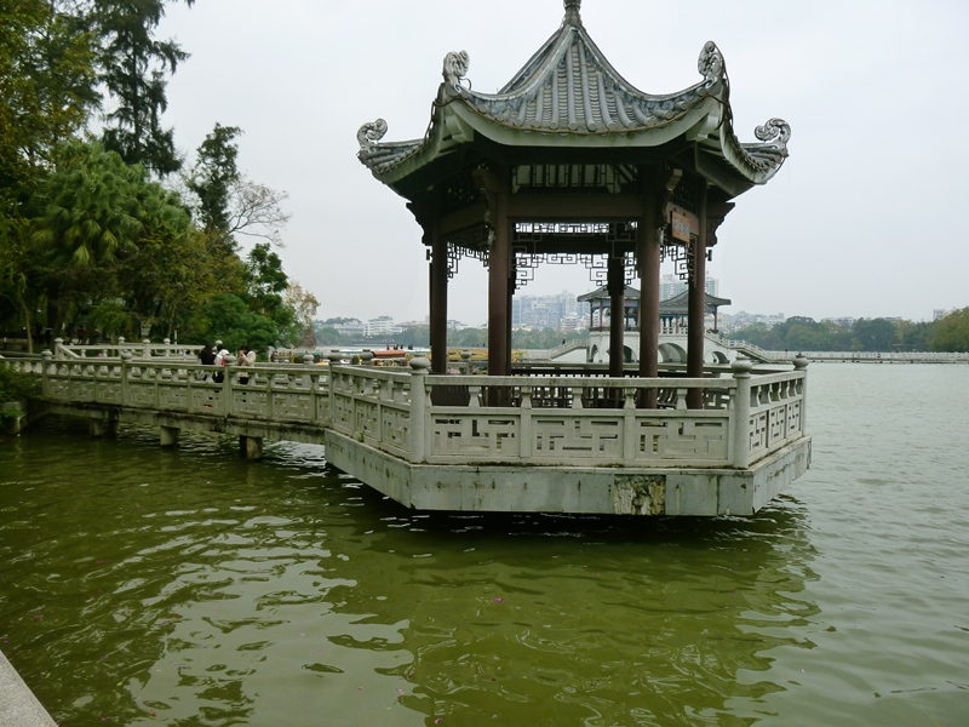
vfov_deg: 54.9
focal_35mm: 25
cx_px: 484
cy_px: 364
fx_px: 700
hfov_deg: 69.4
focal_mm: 4.5
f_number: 3.3
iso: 125
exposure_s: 1/400
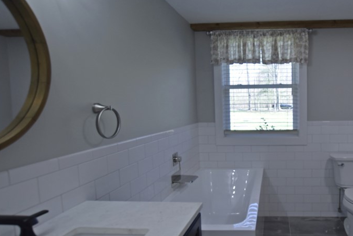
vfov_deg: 53.2
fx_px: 235
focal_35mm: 24
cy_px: 124
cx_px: 260
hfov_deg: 69.4
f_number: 5.6
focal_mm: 10
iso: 400
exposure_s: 1/125
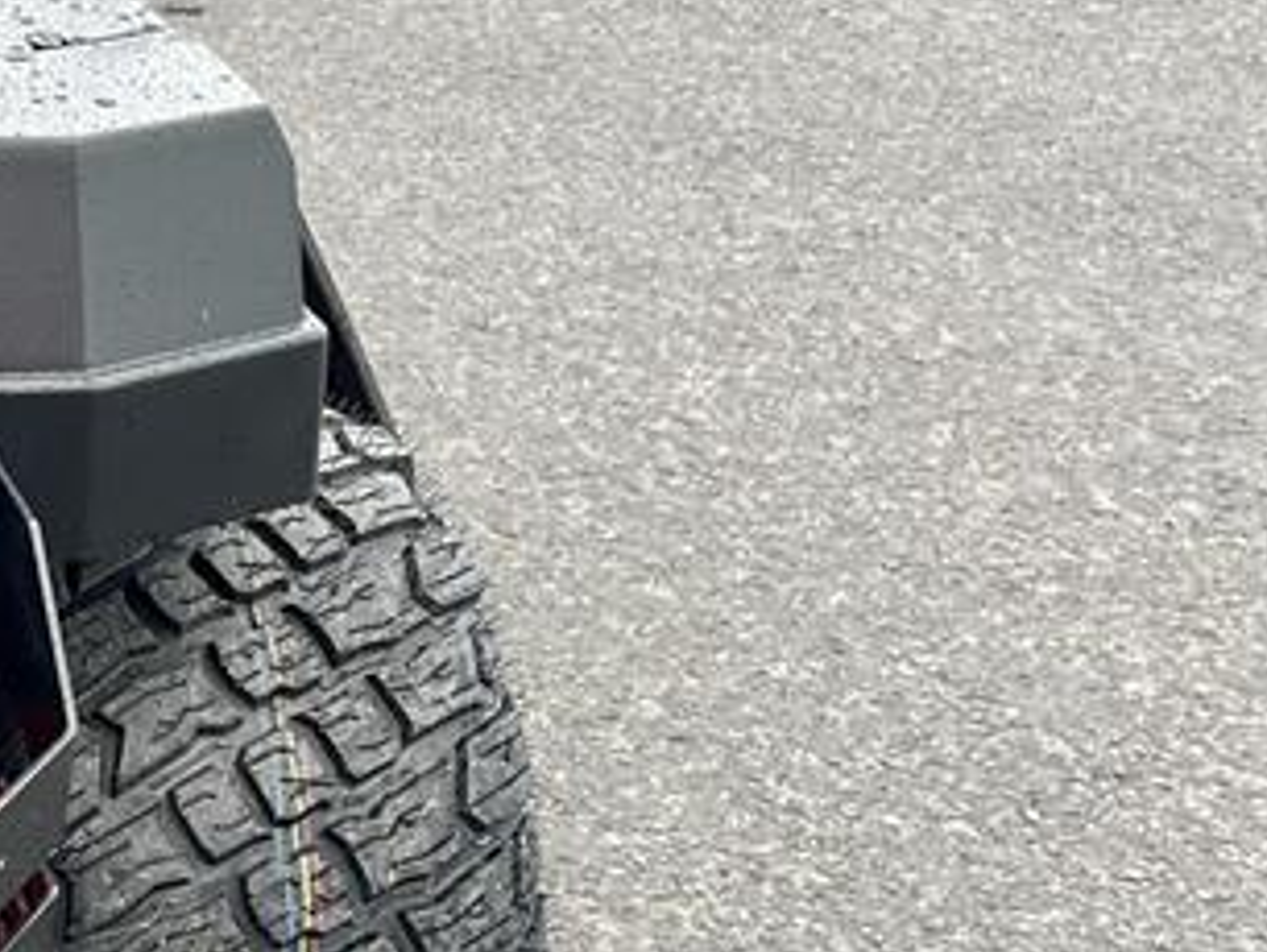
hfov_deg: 19.1
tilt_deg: -23.7
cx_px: -741
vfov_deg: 17.0
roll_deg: -1.0
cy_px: 364
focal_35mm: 87
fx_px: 3187
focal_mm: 5.1
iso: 32
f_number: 1.6
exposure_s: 1/127
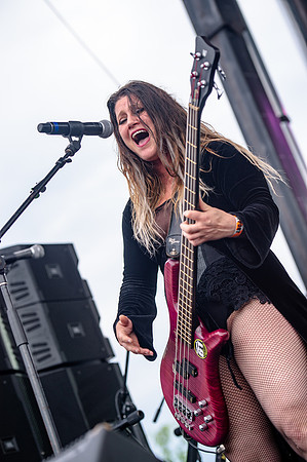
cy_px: 231
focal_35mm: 100
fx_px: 1282
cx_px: 154
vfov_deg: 20.4
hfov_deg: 13.7
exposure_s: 1/640
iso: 200
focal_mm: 100
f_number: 4
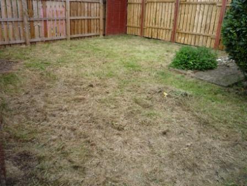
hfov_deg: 60.0
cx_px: 124
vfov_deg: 46.8
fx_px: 214
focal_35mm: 30
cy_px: 93
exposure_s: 1/200
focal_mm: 5.2
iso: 100
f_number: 4
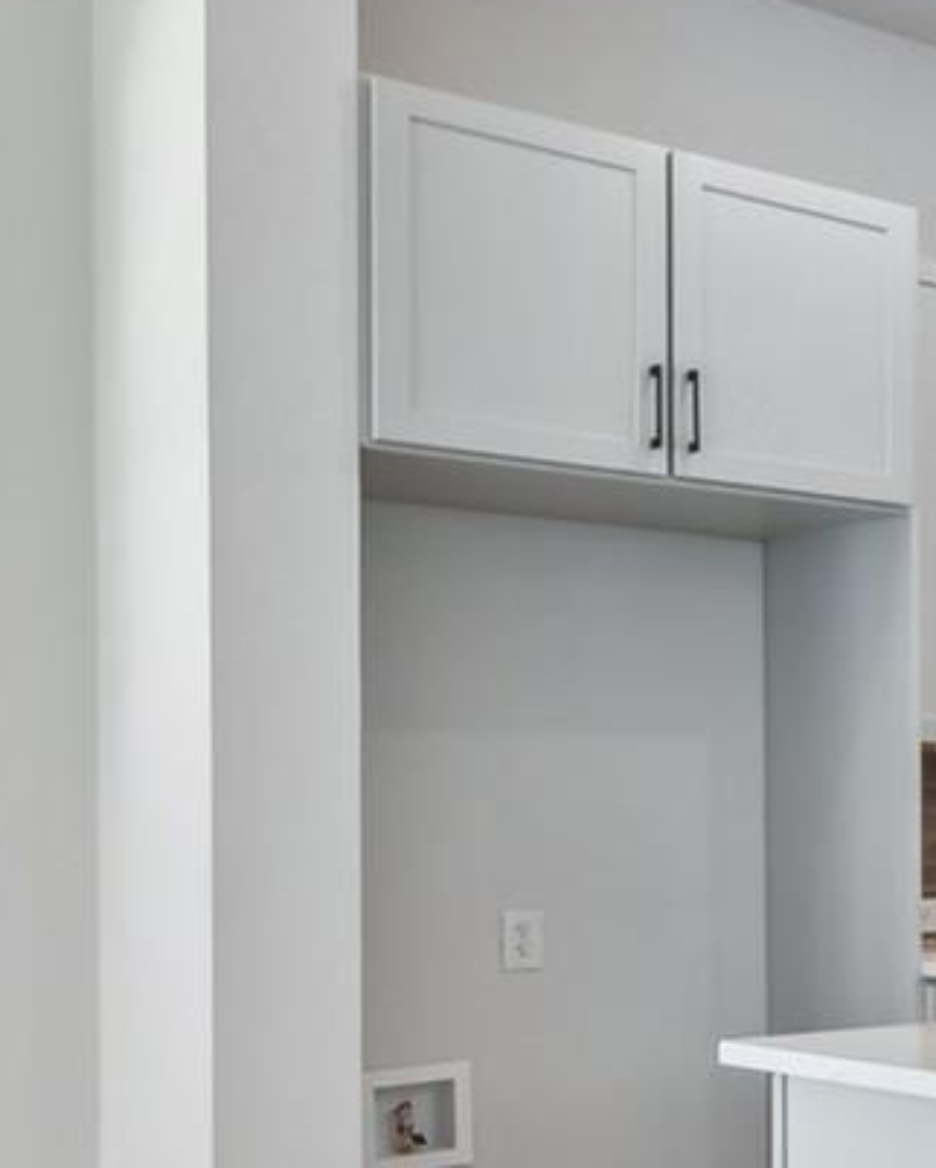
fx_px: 1938
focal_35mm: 56
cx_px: 1567
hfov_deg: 20.9
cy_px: 814
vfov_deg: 33.2
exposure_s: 1/15
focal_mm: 10
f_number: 7.1
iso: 100
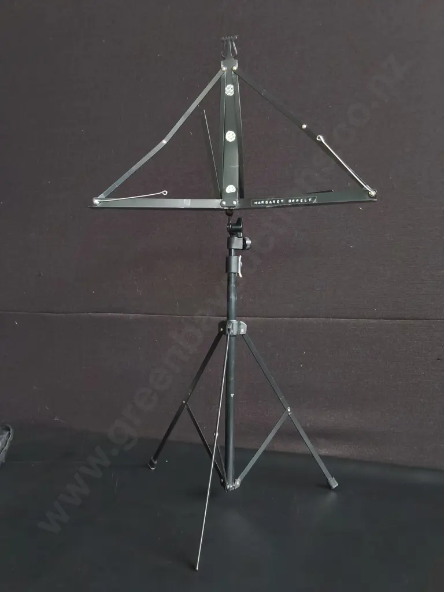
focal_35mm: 27
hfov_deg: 51.4
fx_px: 462
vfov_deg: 65.3
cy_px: 296
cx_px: 222
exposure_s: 1/100
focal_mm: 2.87
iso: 250
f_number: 2
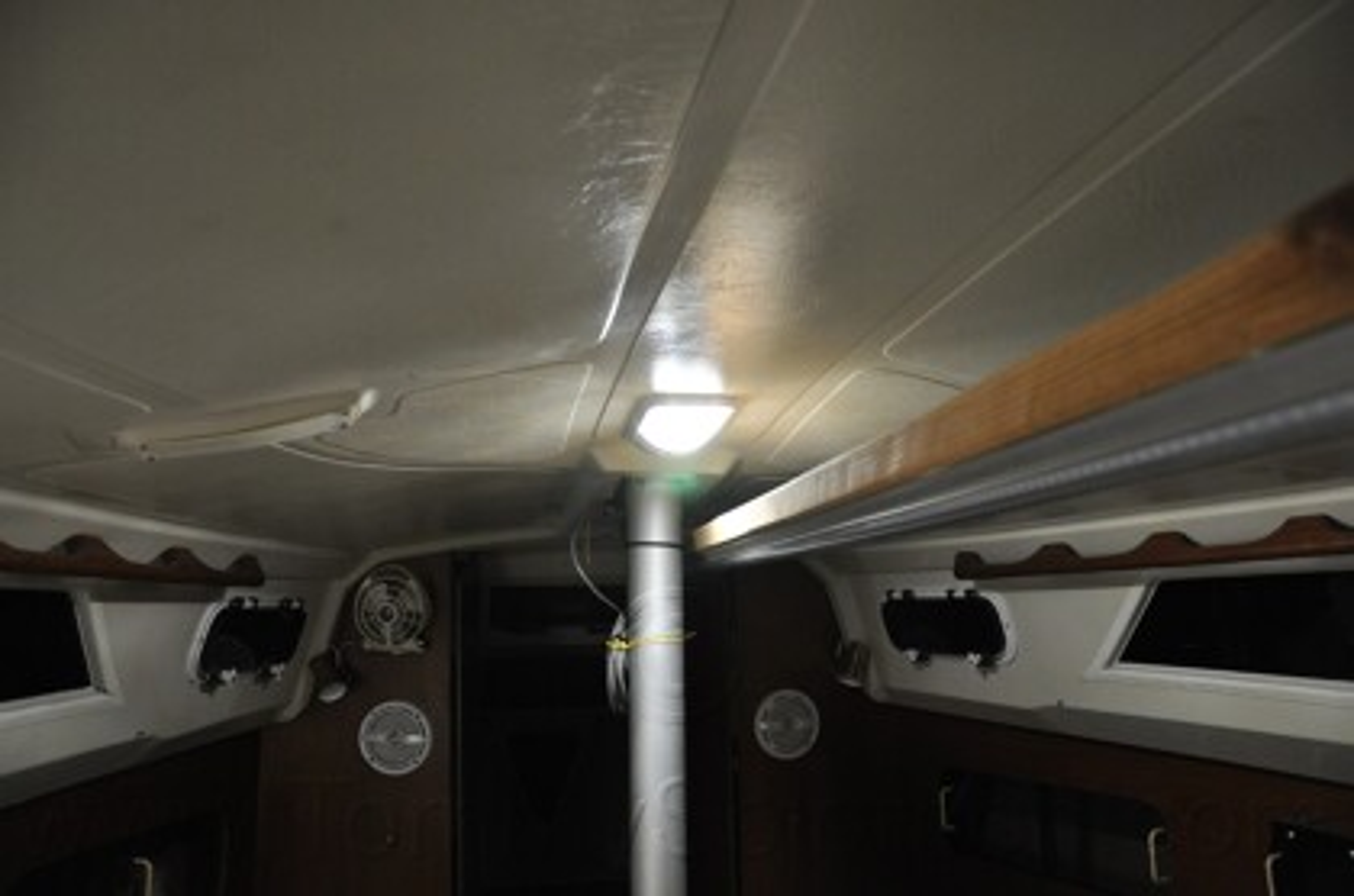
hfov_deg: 67.5
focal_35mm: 27
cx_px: 677
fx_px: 1013
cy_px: 448
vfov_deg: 47.7
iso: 800
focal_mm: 18
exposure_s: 1/40
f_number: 3.5
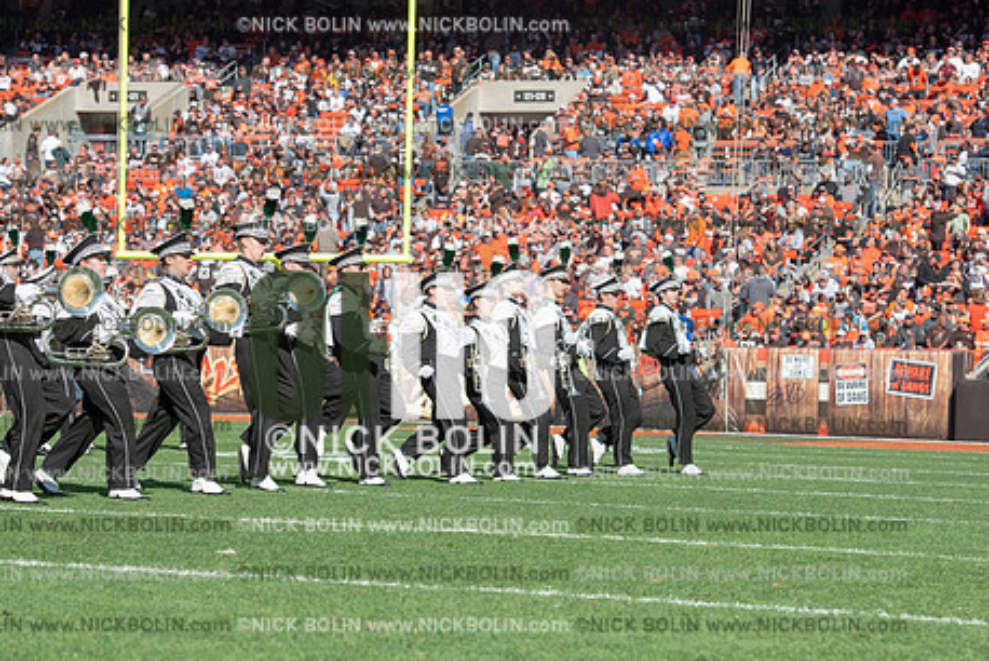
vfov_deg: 11.1
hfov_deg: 16.5
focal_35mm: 124
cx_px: 402
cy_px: 375
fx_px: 3409
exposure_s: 1/2000
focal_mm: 98
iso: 400
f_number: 5
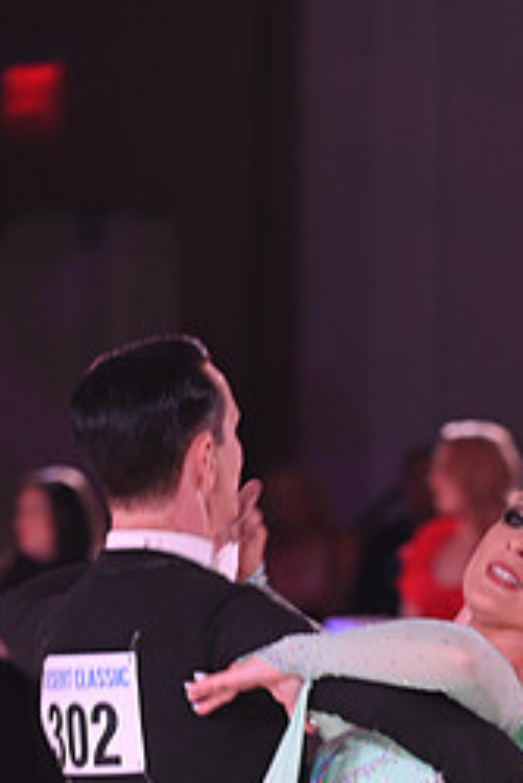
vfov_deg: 5.4
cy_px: 902
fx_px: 8334
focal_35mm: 383
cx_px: 465
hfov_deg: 3.6
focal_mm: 165
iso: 1000
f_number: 5
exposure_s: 1/200
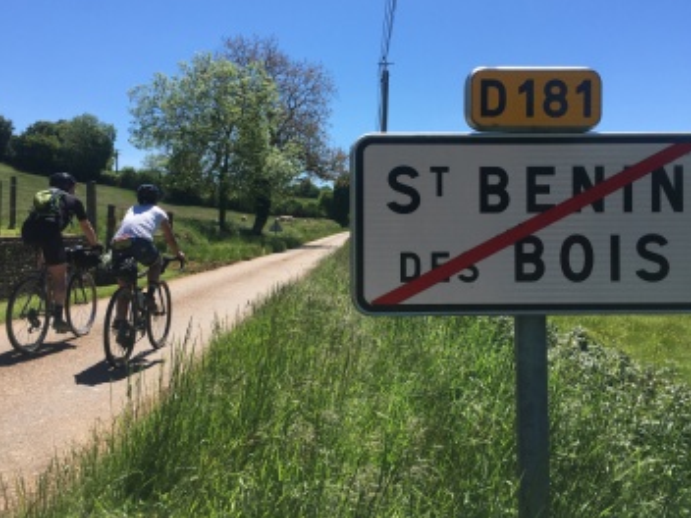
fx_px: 659
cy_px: 226
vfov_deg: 42.9
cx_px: 342
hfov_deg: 55.4
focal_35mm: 33
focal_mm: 4.15
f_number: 2.2
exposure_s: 1/1451
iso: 25
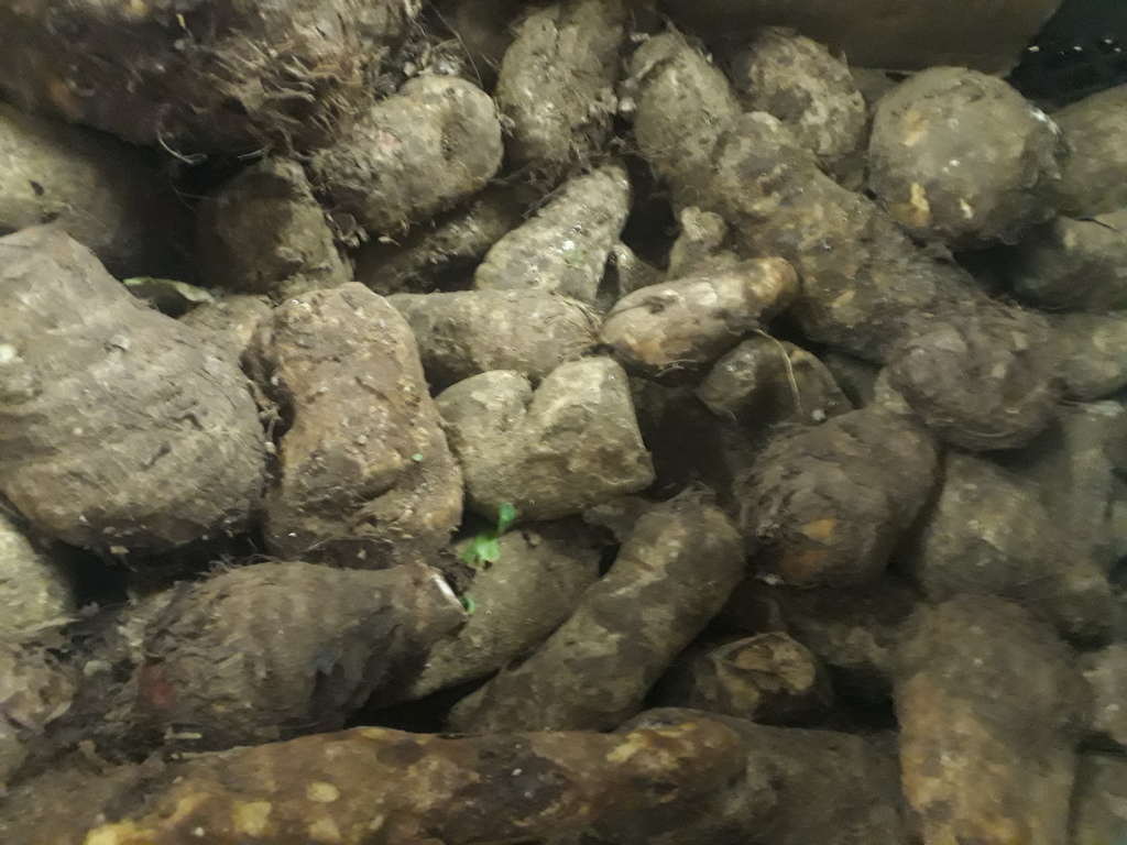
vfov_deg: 51.4
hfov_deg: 65.3
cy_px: 422
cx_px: 564
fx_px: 879
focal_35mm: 27
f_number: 1.9
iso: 800
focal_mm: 3.6
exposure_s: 1/15
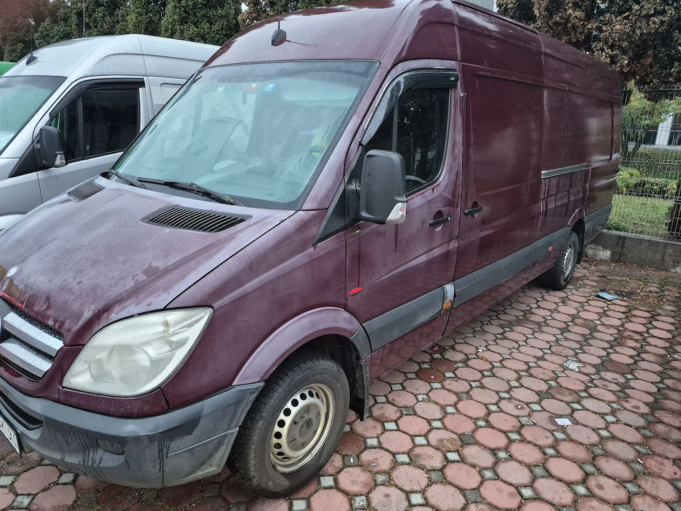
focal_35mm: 23
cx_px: 340
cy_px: 256
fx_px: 452
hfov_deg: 73.9
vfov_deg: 58.9
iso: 1000
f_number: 1.8
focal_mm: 5.4
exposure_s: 1/100
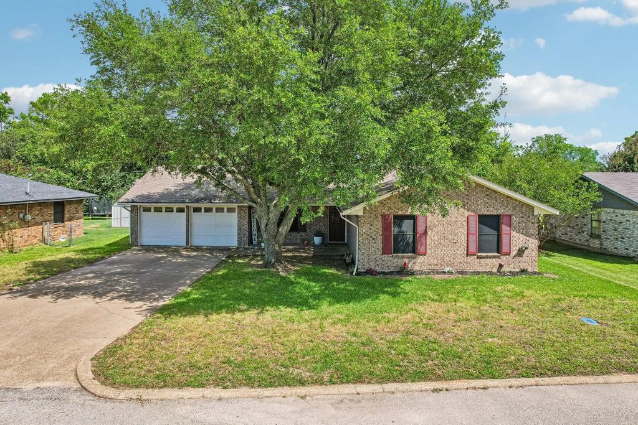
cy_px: 212
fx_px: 390
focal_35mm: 22
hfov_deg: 78.6
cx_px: 319
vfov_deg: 57.2
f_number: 2.8
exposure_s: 1/2000
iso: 110
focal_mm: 8.4
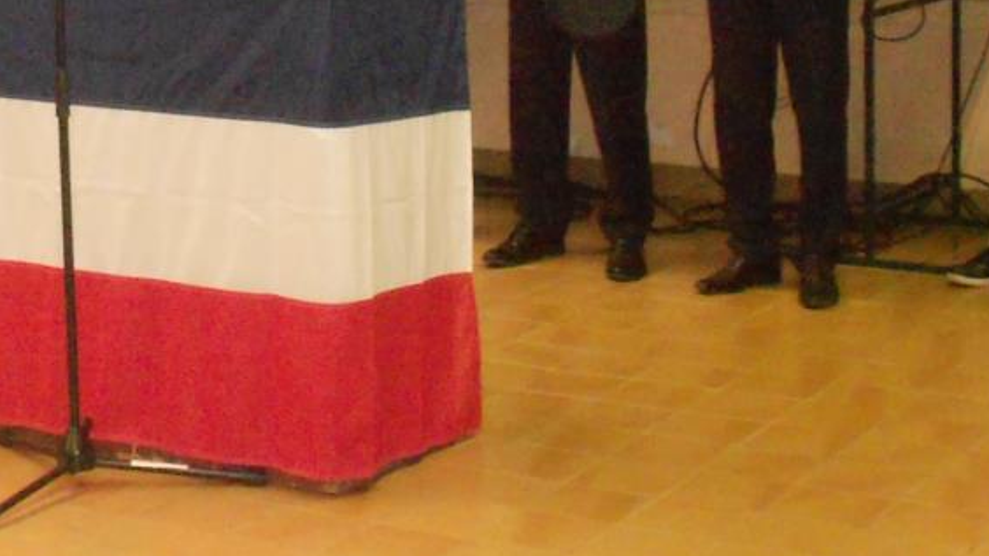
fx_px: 2543
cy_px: -70
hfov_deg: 21.7
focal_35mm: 97
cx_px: 167
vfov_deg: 12.2
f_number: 4.5
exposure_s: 1/60
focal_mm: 8.8
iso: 1600
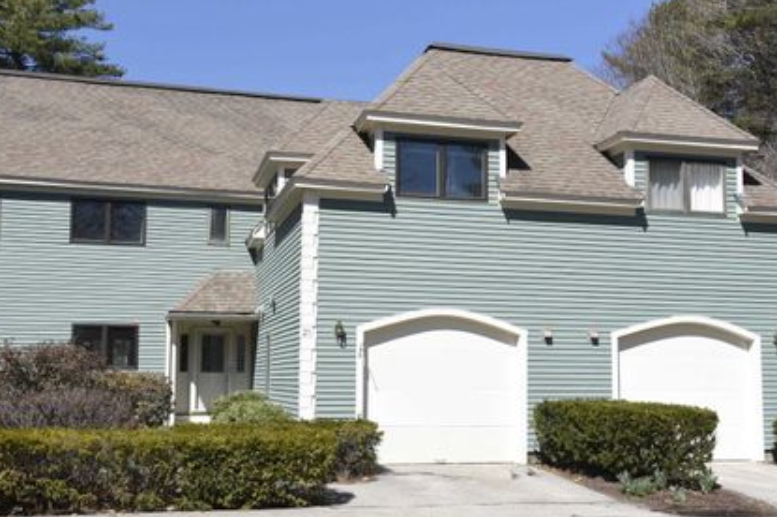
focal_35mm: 41
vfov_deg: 32.5
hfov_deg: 47.4
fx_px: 884
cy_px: 293
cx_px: 384
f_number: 5.6
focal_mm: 34
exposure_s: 1/4000
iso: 1000
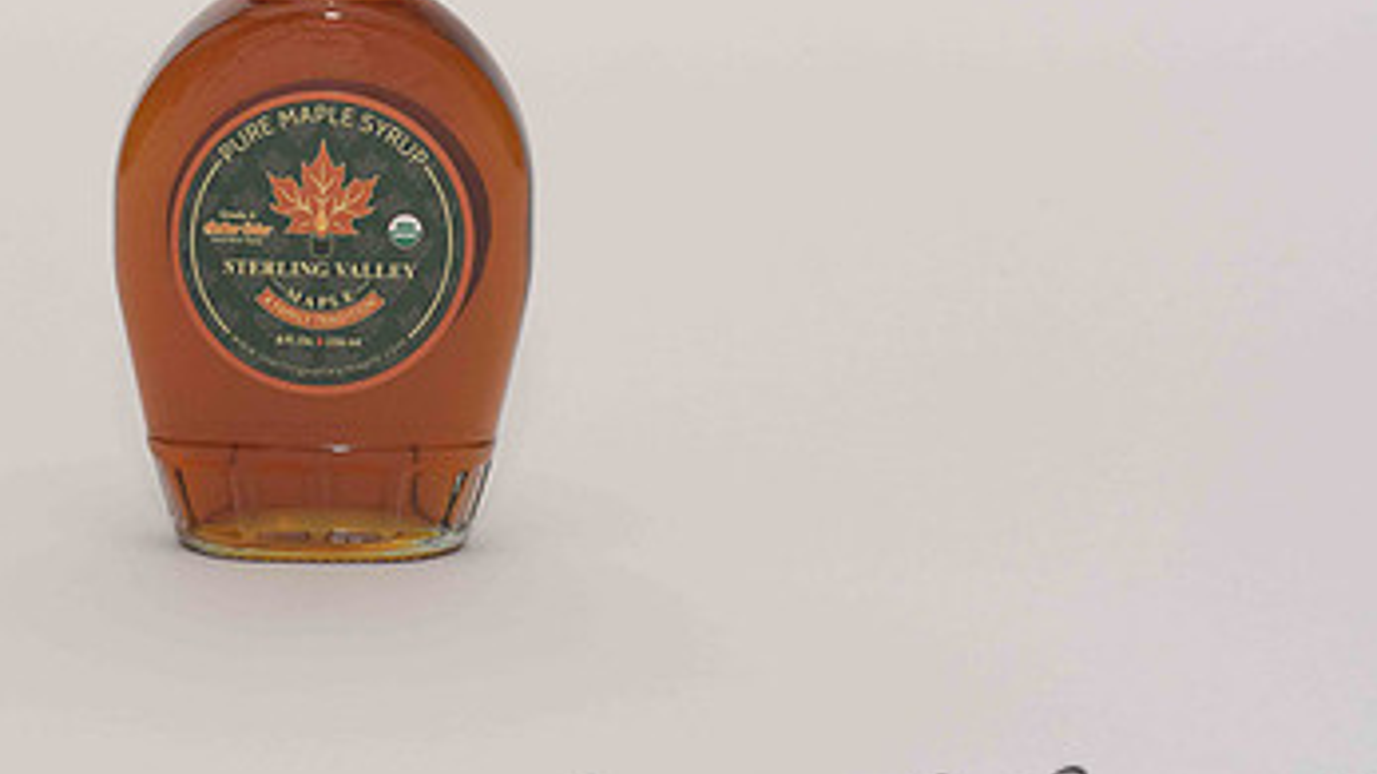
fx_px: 5439
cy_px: 236
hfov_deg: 14.4
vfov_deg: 8.1
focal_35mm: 149
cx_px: 341
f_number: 13
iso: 400
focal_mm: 85
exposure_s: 1/100
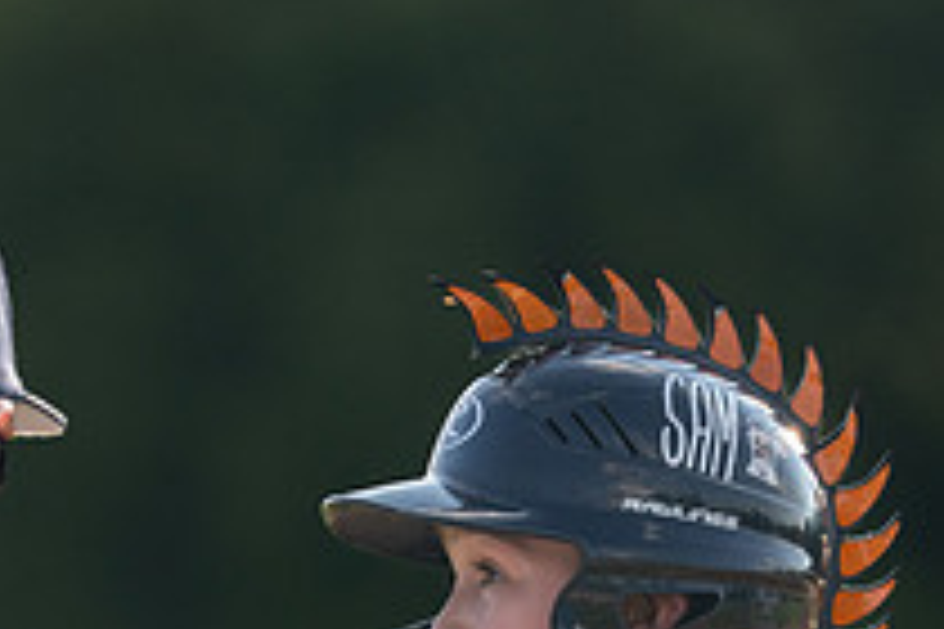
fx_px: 17305
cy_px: 863
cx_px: 686
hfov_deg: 3.1
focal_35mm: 660
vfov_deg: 2.1
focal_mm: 200
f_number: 2.8
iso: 400
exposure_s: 1/3200
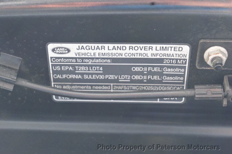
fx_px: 483
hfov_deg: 27.0
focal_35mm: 75
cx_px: 116
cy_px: 77
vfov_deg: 18.2
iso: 800
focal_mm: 50
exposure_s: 1/80
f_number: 6.3
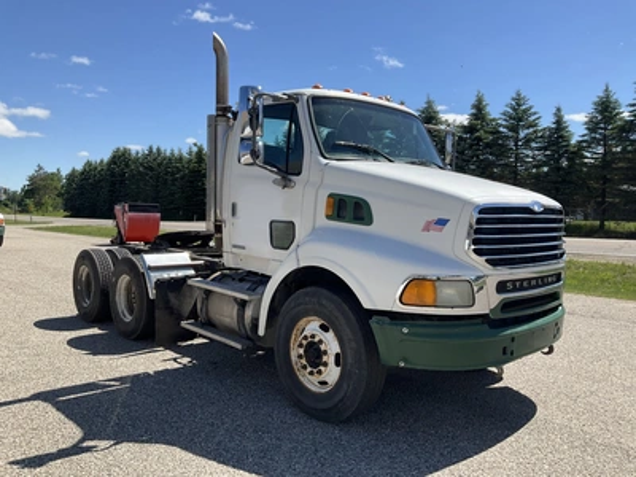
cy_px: 238
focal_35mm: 29
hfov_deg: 61.7
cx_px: 318
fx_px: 533
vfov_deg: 48.2
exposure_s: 1/1534
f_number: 1.8
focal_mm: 3
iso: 25
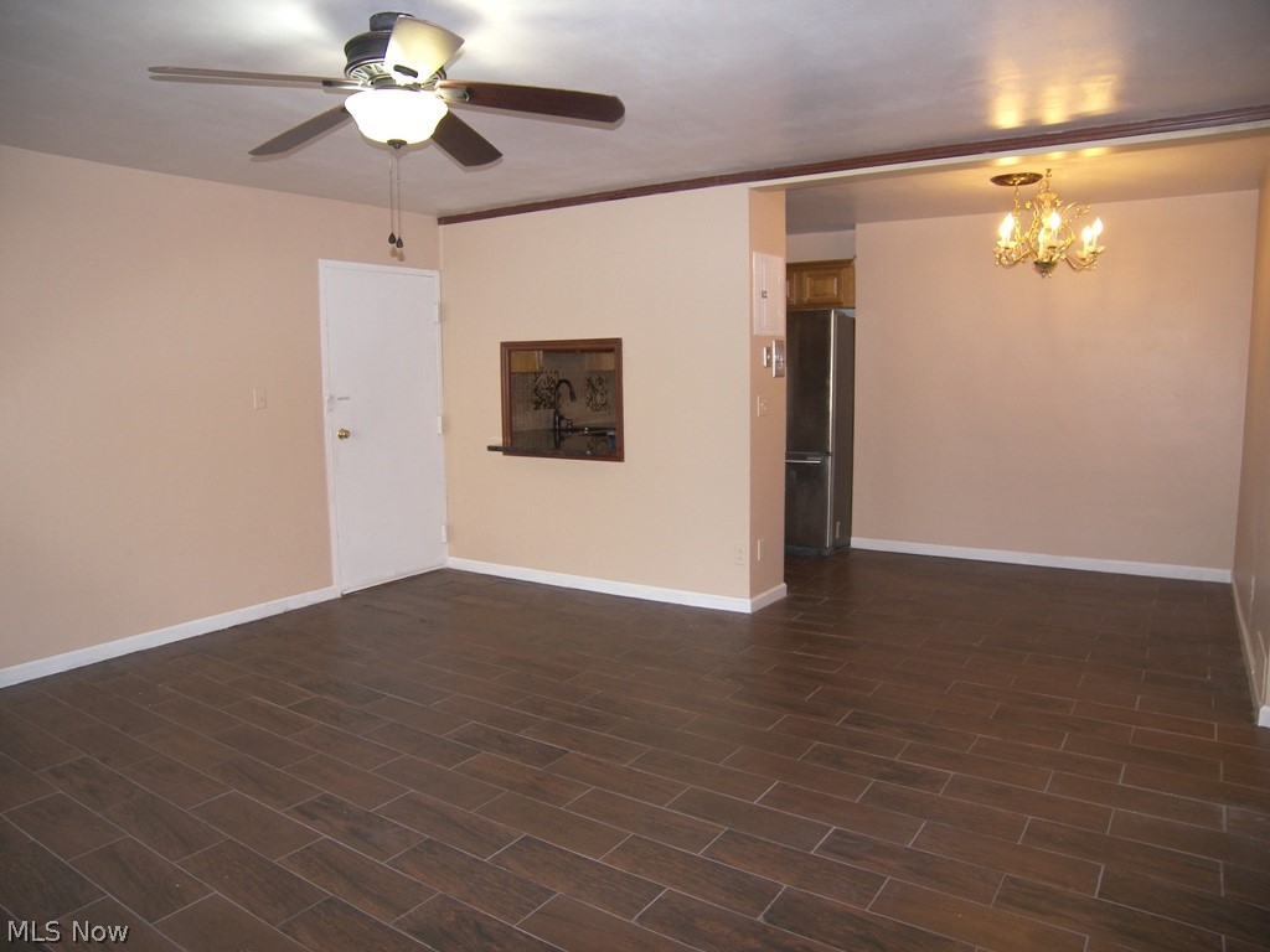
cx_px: 635
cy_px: 476
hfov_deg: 71.6
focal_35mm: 24
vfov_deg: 56.8
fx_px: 881
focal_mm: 5
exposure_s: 1/30
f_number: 2.8
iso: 100
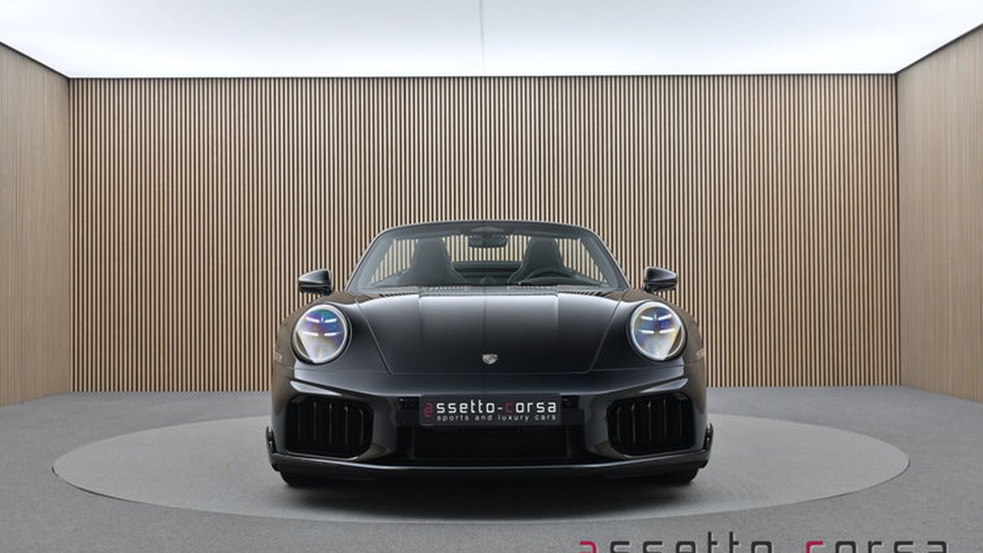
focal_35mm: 44
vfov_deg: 26.9
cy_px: 275
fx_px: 1154
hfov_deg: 46.2
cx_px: 489
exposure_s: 1/40
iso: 560
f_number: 4.5
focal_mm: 27.5
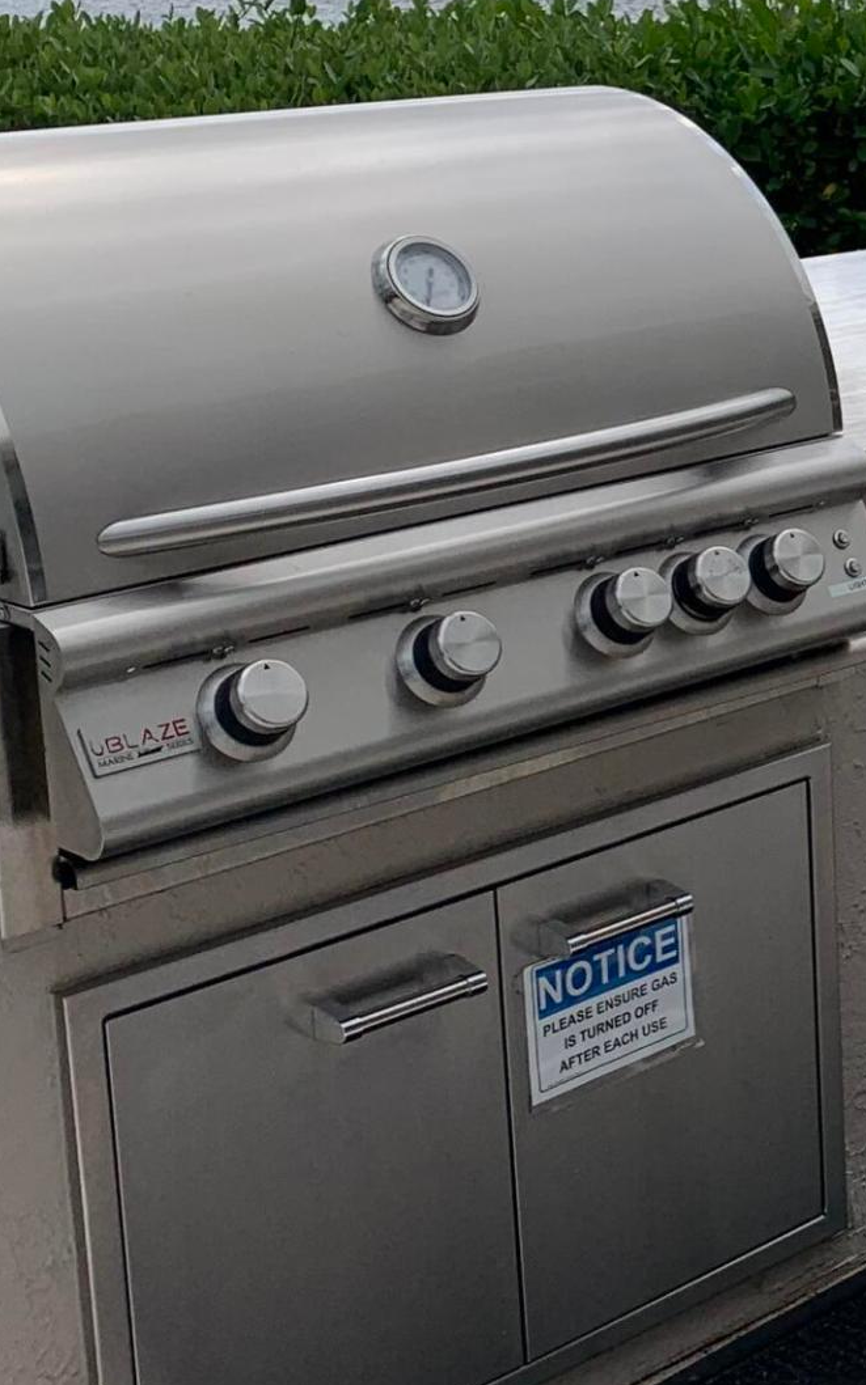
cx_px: 1398
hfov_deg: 15.6
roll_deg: -1.1
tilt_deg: -14.6
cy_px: 482
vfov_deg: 27.4
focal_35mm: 75
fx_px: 2833
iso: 25
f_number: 1.8
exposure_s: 1/4098
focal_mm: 4.25
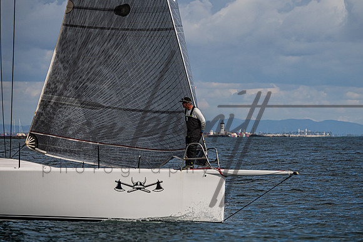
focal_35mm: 294
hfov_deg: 7.0
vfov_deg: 4.7
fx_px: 2968
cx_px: 199
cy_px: 77
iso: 400
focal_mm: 210
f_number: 5.6
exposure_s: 1/6400
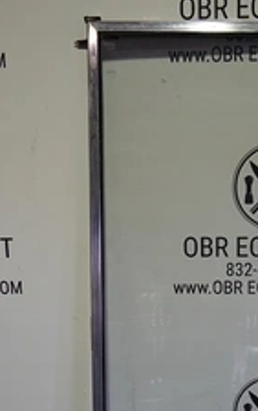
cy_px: 321
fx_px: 629
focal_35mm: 56
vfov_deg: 35.2
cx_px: 218
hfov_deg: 22.8
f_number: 3.5
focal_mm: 11.52
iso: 640
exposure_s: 1/80
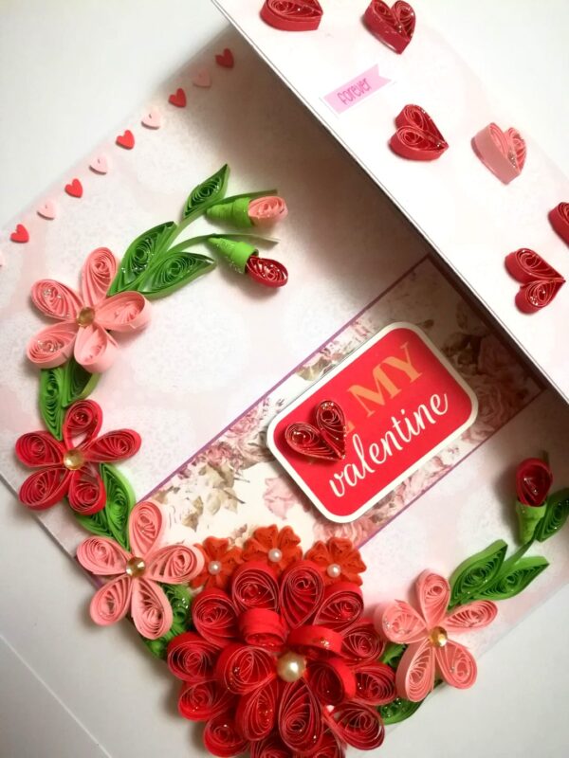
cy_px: 379
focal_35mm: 26
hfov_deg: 53.1
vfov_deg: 67.3
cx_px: 284
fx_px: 570
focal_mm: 3.83
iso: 500
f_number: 2.2
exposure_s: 1/25
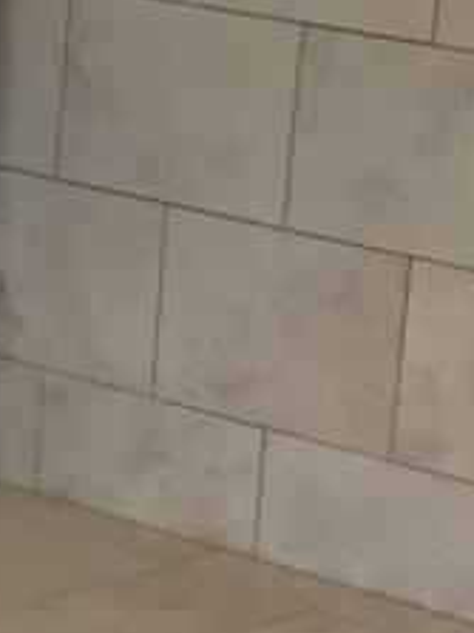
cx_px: -538
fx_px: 3564
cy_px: 400
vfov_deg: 10.1
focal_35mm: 195
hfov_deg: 7.3
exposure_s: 1/40
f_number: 2.2
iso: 40
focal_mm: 4.15
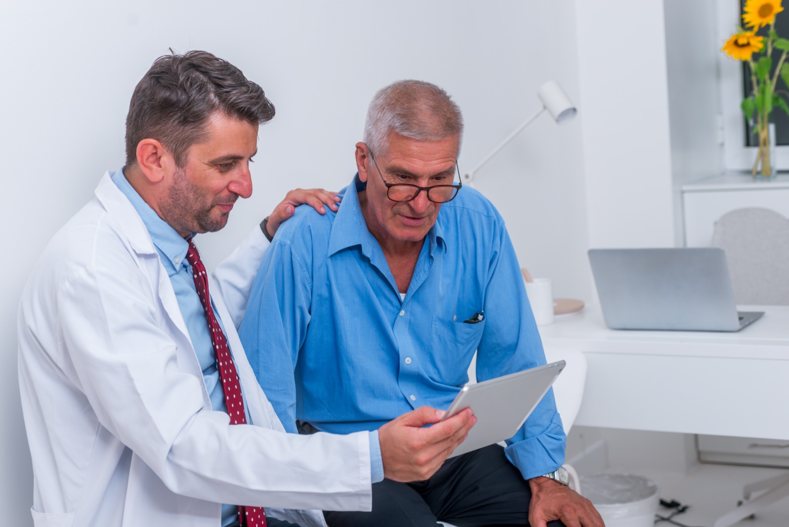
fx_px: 1315
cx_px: 394
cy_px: 264
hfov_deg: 33.4
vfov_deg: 22.6
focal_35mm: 60
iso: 100
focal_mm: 60
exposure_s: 1/180
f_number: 4
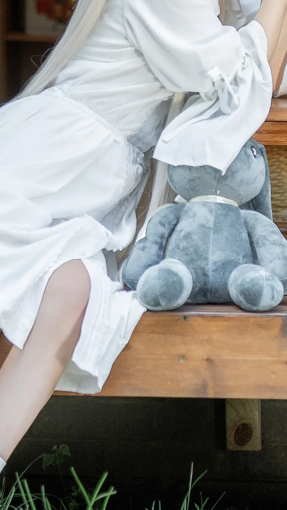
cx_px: 281
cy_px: 107
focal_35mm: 342
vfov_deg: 6.3
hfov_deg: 3.5
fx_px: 4628
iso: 100
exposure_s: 1/250
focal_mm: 75
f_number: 2.8
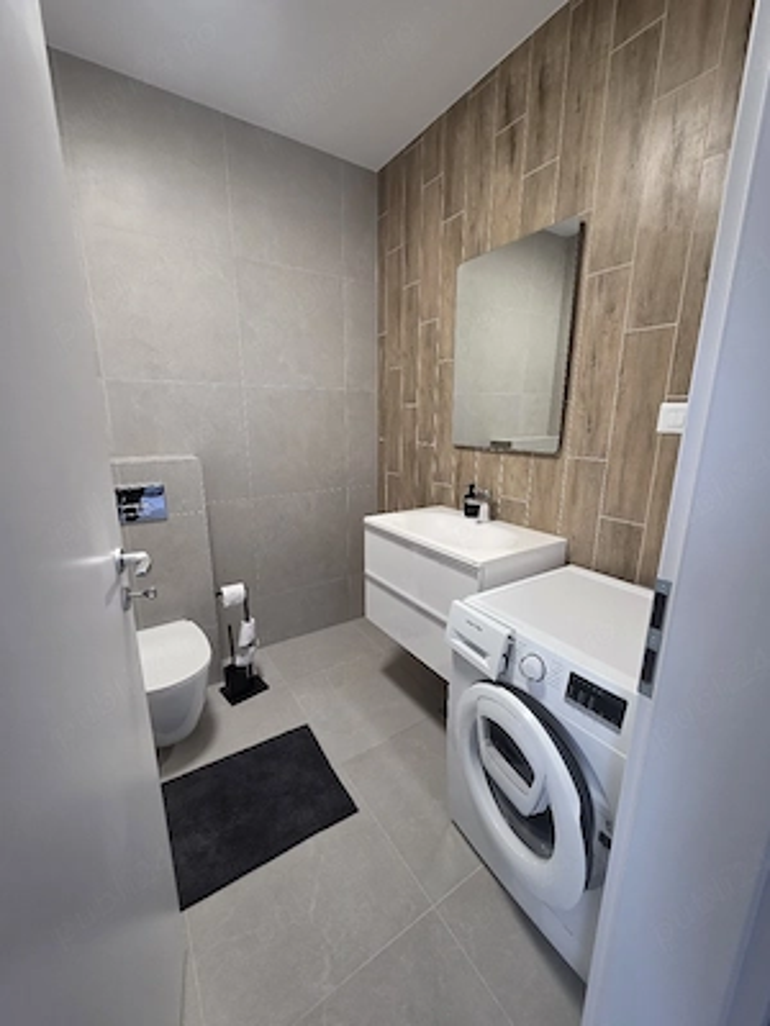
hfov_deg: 89.9
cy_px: 513
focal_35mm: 13
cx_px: 385
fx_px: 386
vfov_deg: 106.2
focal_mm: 2.2
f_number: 1.9
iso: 200
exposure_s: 1/50.3
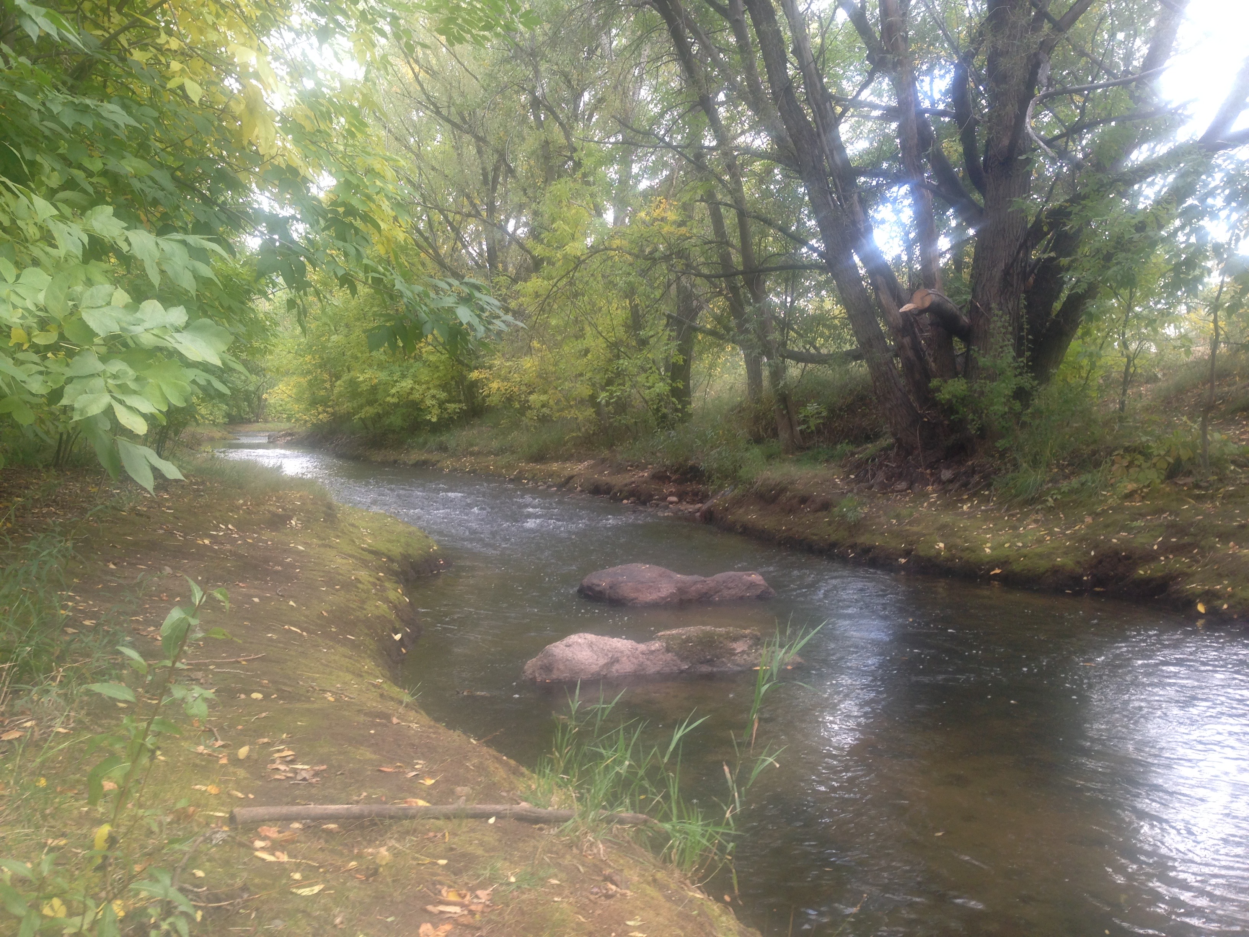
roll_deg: -0.4
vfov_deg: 42.9
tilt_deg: -2.9
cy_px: 468
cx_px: 624
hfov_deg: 55.4
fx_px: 1191
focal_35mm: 33
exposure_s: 1/60
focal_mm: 4.12
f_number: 2.4
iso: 50
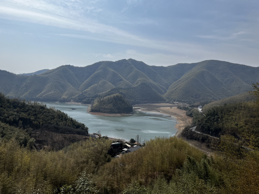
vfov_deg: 53.1
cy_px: 97
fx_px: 195
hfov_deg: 67.3
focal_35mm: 26
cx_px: 130
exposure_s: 1/7353
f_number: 1.6
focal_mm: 5.1
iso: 50
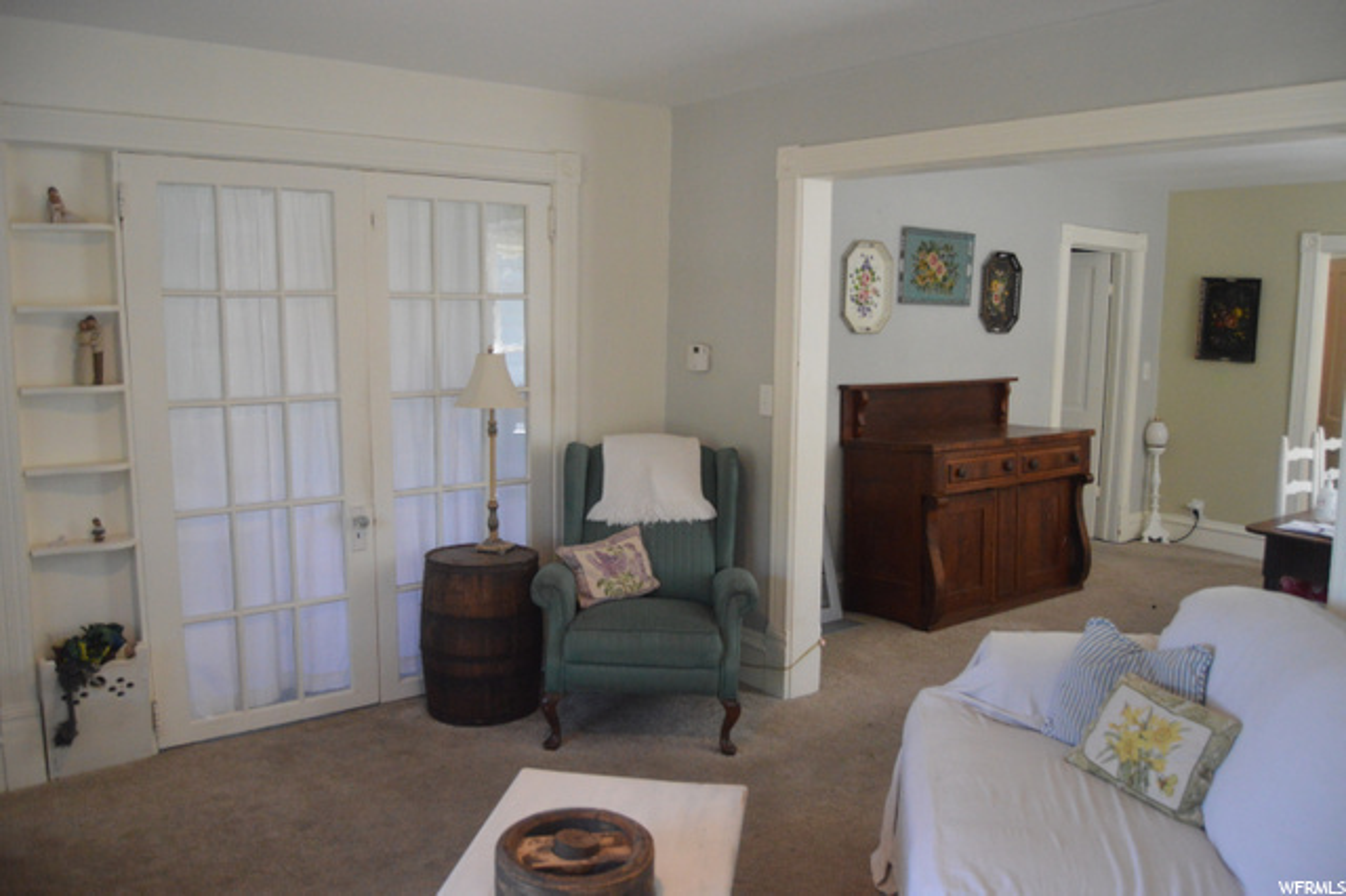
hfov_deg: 67.4
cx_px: 673
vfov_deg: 47.9
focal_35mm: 27
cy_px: 448
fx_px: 1009
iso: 2200
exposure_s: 1/500
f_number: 3.5
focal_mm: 18
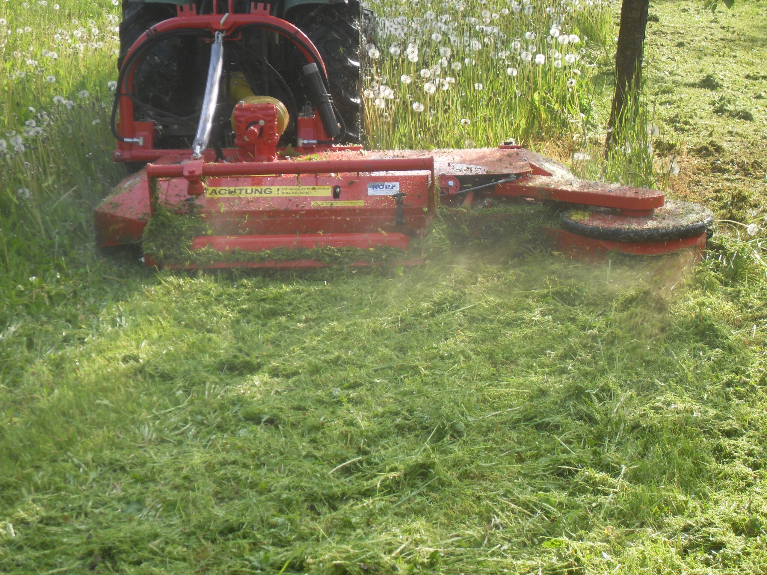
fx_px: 1750
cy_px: 288
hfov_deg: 24.7
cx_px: 384
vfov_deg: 18.7
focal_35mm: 79
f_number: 4.4
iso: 100
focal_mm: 13.5
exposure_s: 1/180
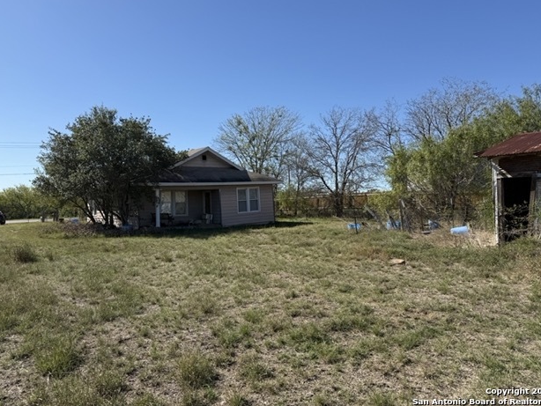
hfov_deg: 69.4
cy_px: 196
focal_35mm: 25
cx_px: 274
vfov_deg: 54.9
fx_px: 391
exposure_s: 1/4405
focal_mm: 6.76
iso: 80
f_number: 1.78
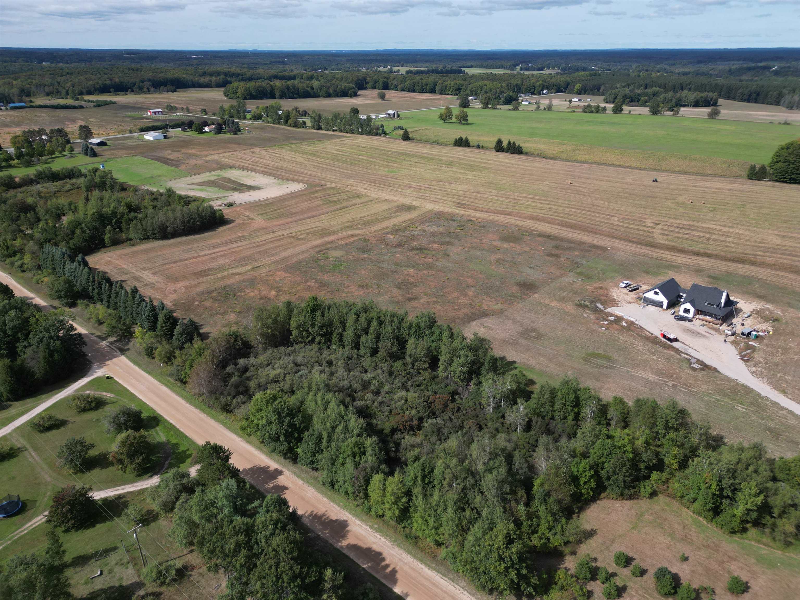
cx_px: 400
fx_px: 555
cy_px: 300
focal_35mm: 24
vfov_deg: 56.8
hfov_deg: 71.6
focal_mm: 6.72
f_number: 1.7
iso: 130
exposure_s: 1/200
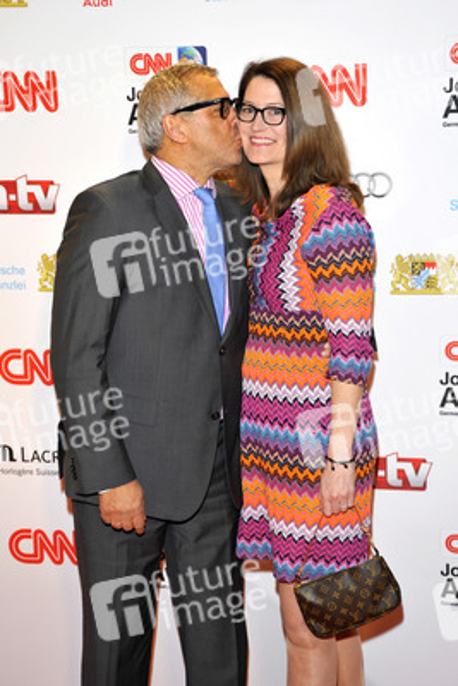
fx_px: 1106
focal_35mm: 58
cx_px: 229
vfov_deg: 34.5
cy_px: 343
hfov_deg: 23.4
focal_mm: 58
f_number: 6.3
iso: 800
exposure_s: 1/250
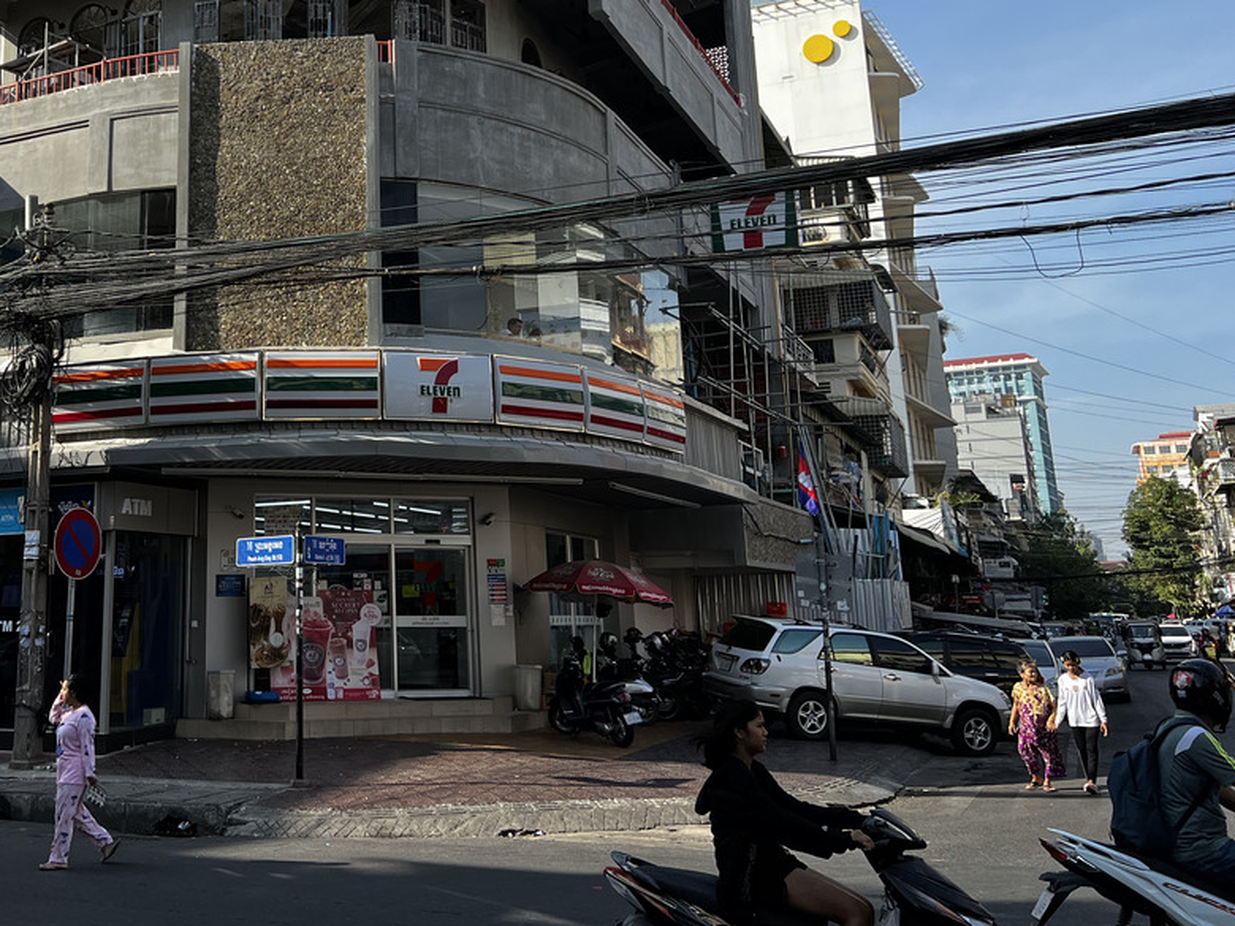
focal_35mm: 40
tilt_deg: +15.1
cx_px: 321
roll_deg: +0.6
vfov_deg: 35.2
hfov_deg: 45.3
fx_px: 1427
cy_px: 242
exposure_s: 1/2457
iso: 50
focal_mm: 5.7
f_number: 1.5
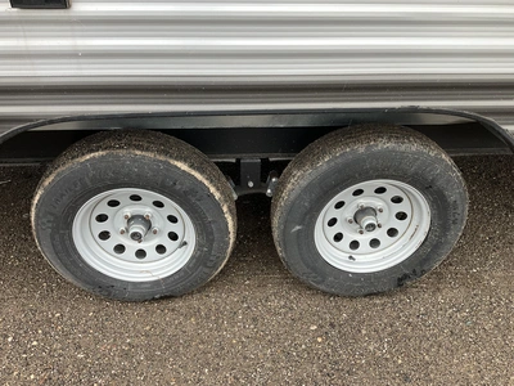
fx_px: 431
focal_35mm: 29
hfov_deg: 61.7
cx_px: 257
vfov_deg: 48.2
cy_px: 193
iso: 20
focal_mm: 3
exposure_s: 1/196
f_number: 1.8
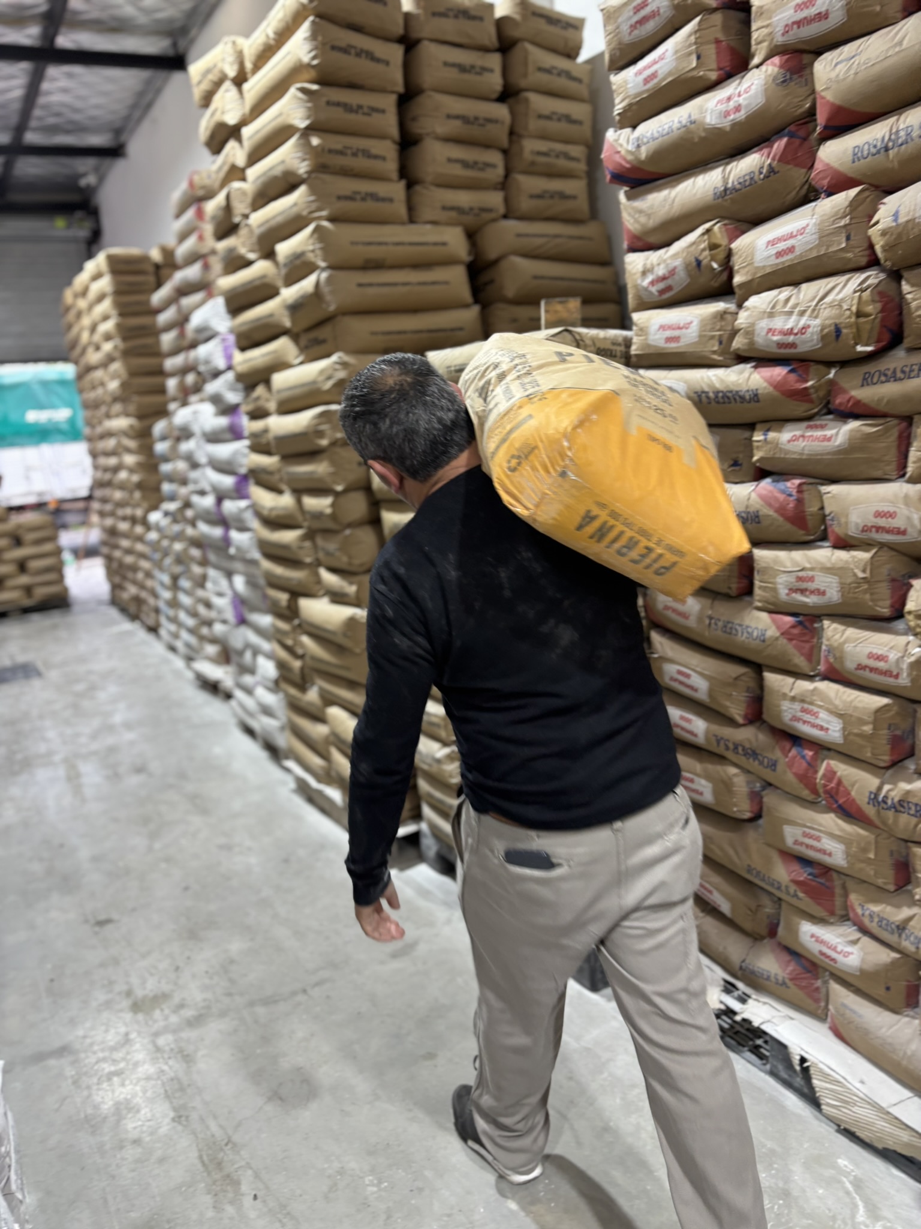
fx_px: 922
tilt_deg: -13.2
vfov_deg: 67.3
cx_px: 460
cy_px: 614
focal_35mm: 26
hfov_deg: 53.1
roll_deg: +4.9
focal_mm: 5.96
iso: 100
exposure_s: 1/50
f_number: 1.6
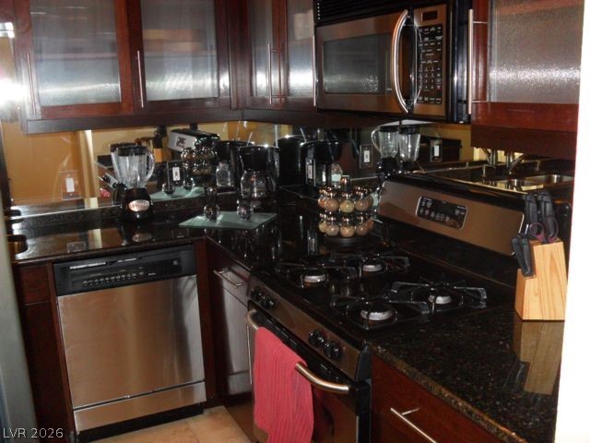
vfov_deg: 40.7
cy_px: 222
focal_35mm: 35
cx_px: 295
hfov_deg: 52.6
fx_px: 597
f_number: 3
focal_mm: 6.3
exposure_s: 1/45
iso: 200
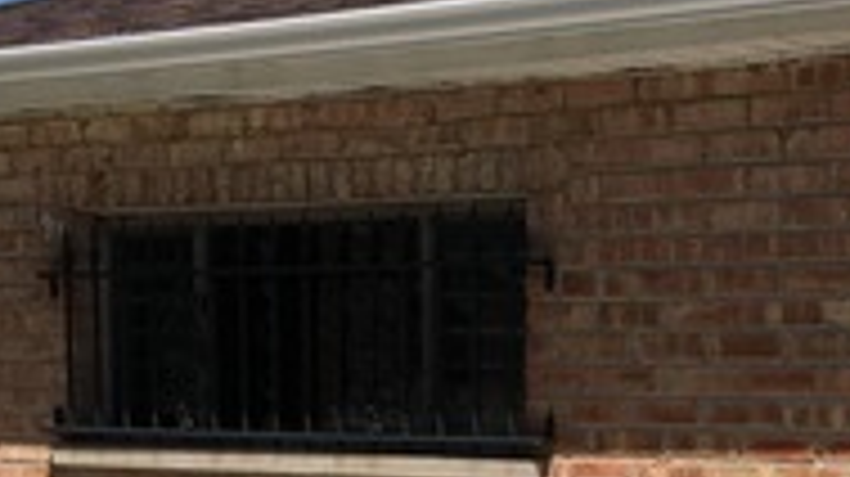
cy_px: 765
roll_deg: -0.1
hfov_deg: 19.8
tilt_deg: -7.5
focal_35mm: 107
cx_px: 697
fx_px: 2410
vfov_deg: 10.8
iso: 25
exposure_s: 1/2404
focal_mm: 4.15
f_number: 2.2
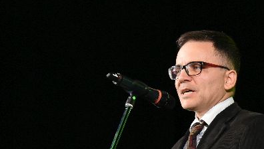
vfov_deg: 4.8
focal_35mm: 254
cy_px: 129
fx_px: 1779
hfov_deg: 8.5
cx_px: 213
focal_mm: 120
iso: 3200
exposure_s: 1/160
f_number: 8
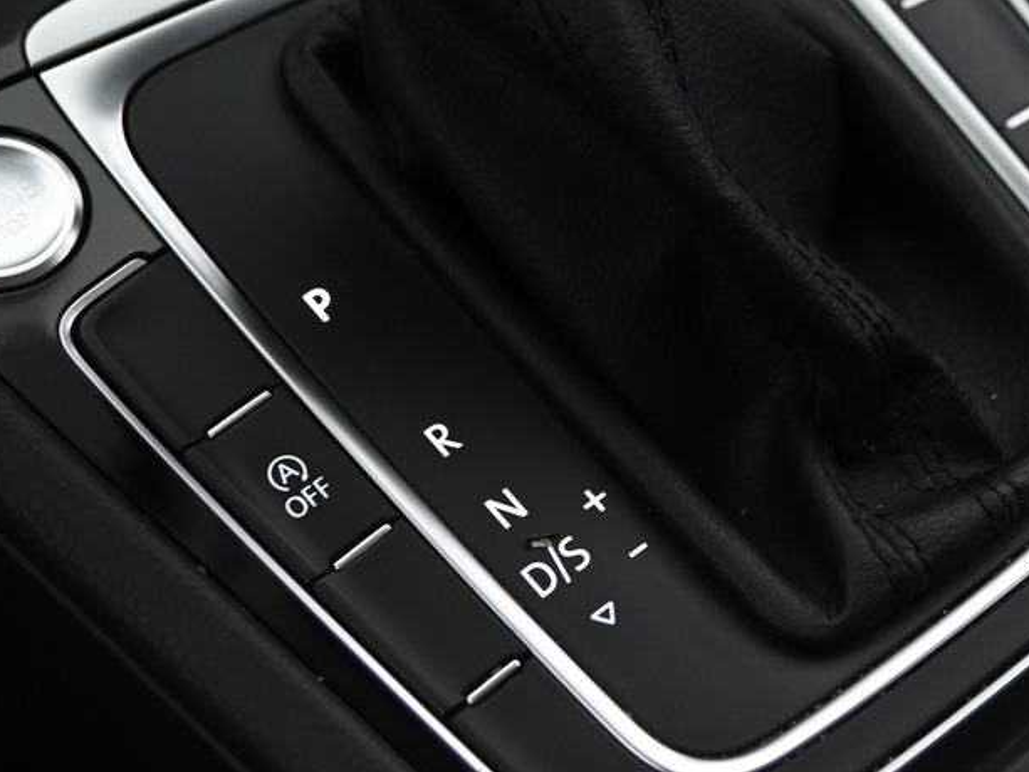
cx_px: 641
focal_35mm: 112
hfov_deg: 17.5
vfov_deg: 13.1
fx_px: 3330
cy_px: 124
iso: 2000
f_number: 4
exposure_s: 1/20
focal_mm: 44
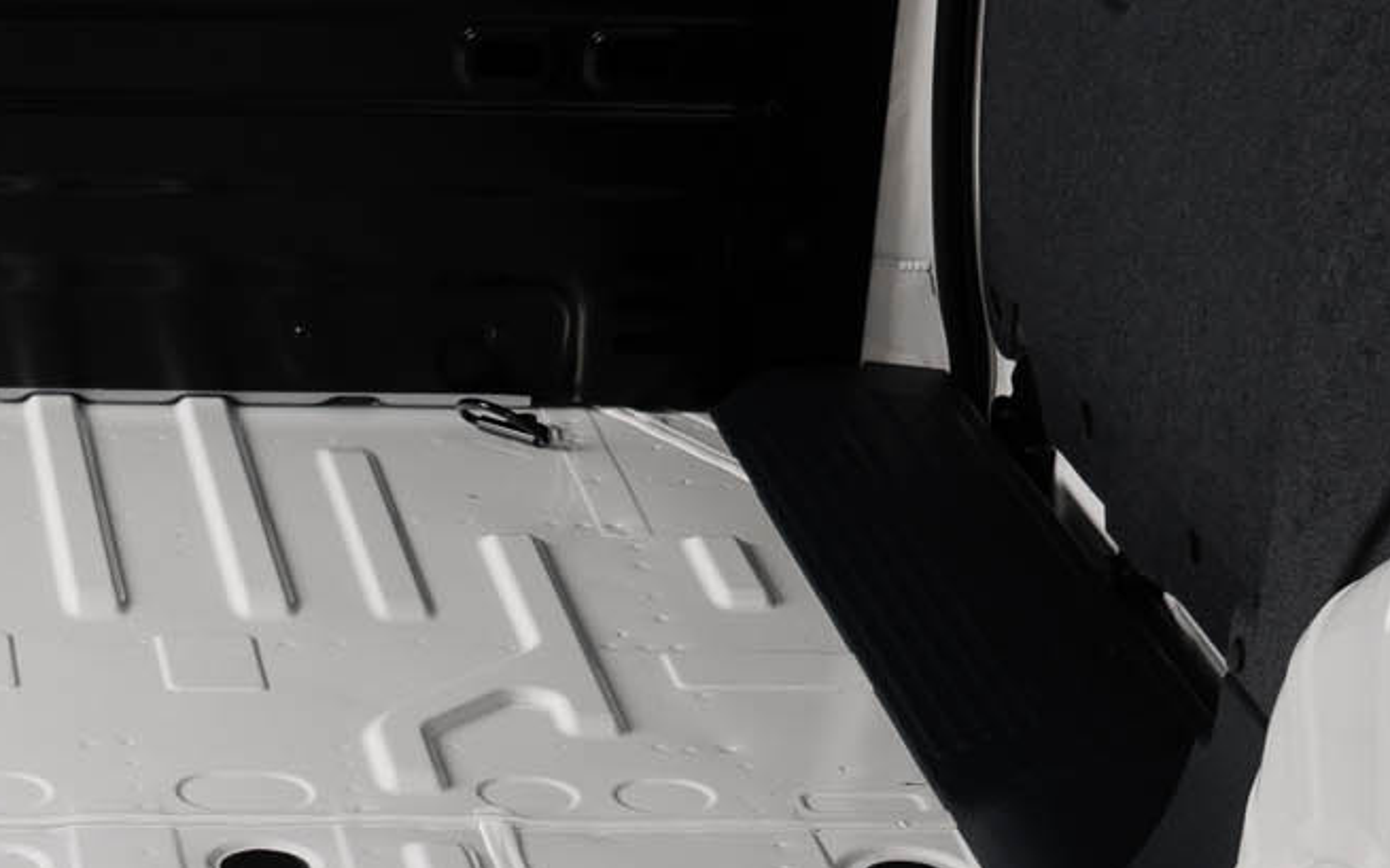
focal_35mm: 121
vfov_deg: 10.7
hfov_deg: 16.7
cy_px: 966
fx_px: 4583
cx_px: -138
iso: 400
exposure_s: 1/50
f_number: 6.3
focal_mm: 24
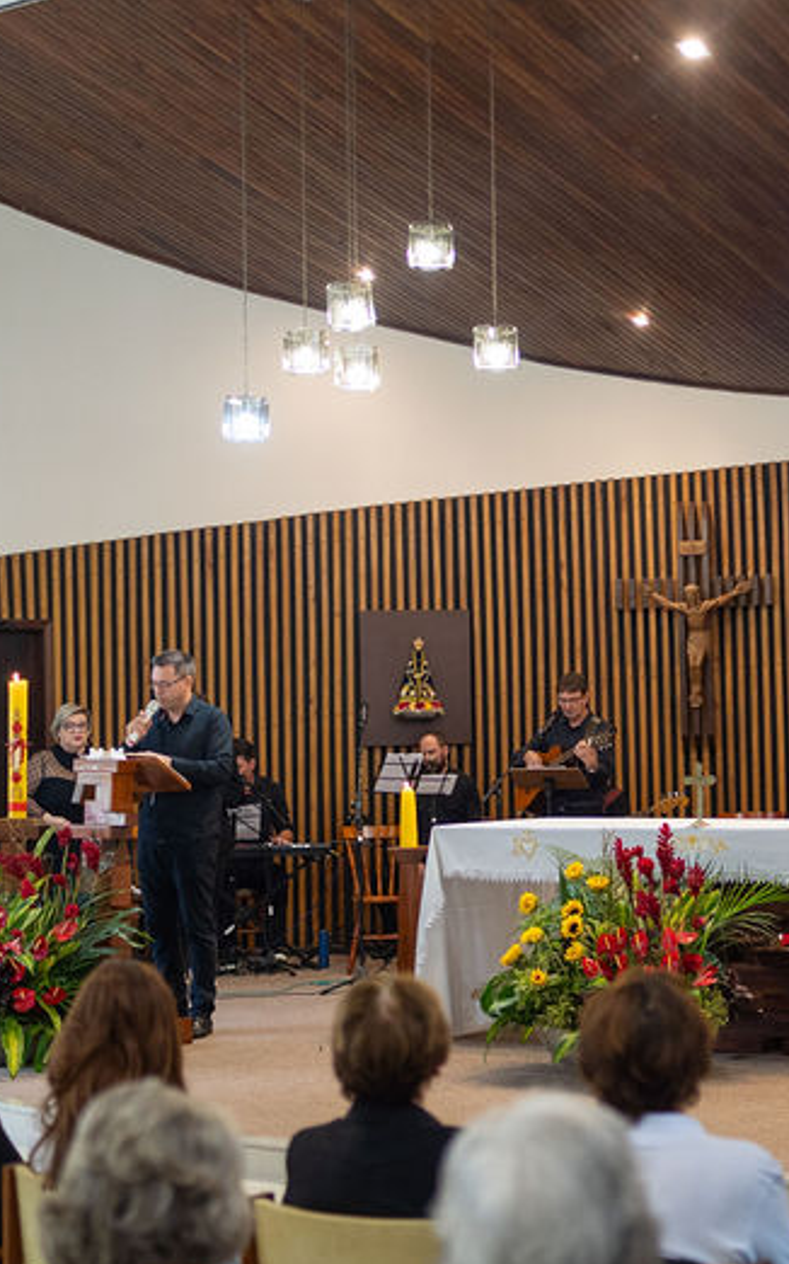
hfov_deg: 18.2
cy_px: 670
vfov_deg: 29.4
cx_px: 738
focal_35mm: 70
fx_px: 2410
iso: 1000
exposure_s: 1/160
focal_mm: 35
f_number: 1.8
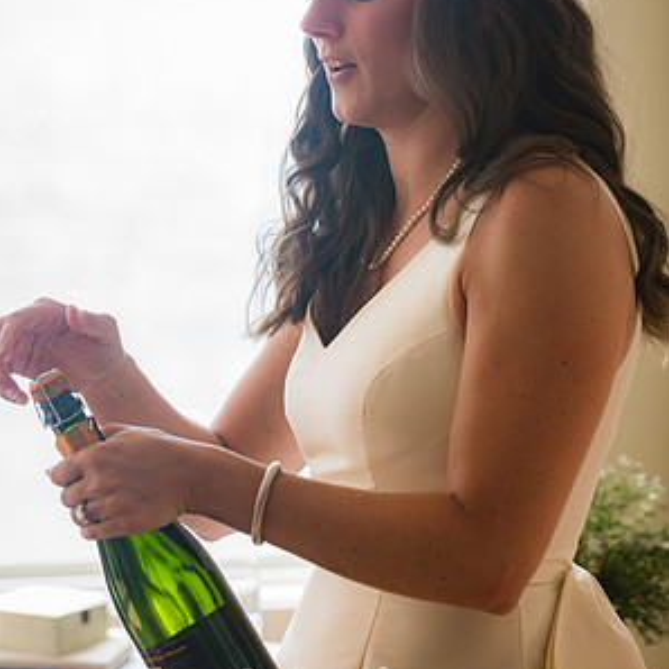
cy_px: 238
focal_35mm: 183
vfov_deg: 9.6
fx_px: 4001
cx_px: 334
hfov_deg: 9.6
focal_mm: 95
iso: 640
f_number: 3.2
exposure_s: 1/800
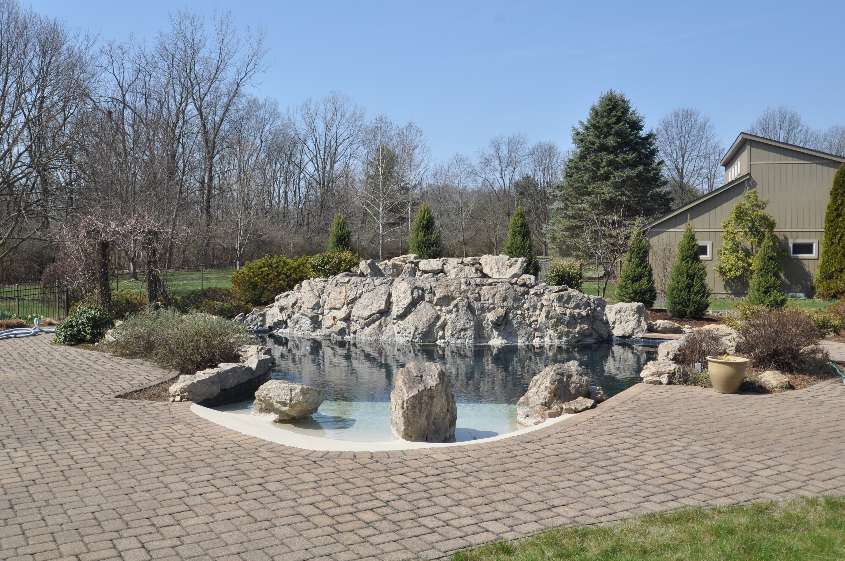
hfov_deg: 53.2
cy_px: 280
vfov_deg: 36.8
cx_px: 422
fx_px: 844
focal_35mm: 36
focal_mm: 24
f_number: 9
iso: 200
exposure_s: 1/320
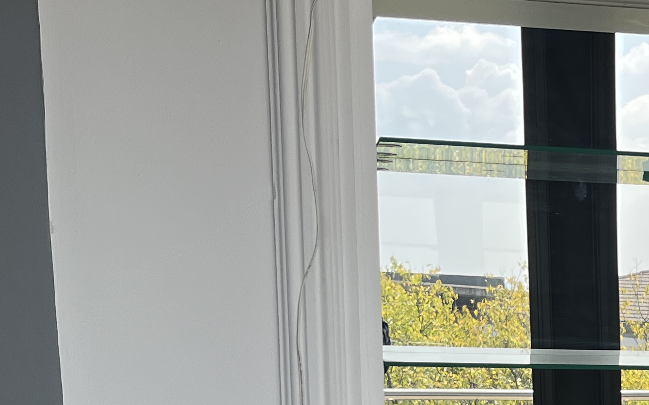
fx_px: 1468
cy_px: 533
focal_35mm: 83
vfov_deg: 15.0
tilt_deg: -10.5
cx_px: 748
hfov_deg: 23.1
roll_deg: -1.1
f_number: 1.6
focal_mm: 5.1
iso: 50
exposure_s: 1/845
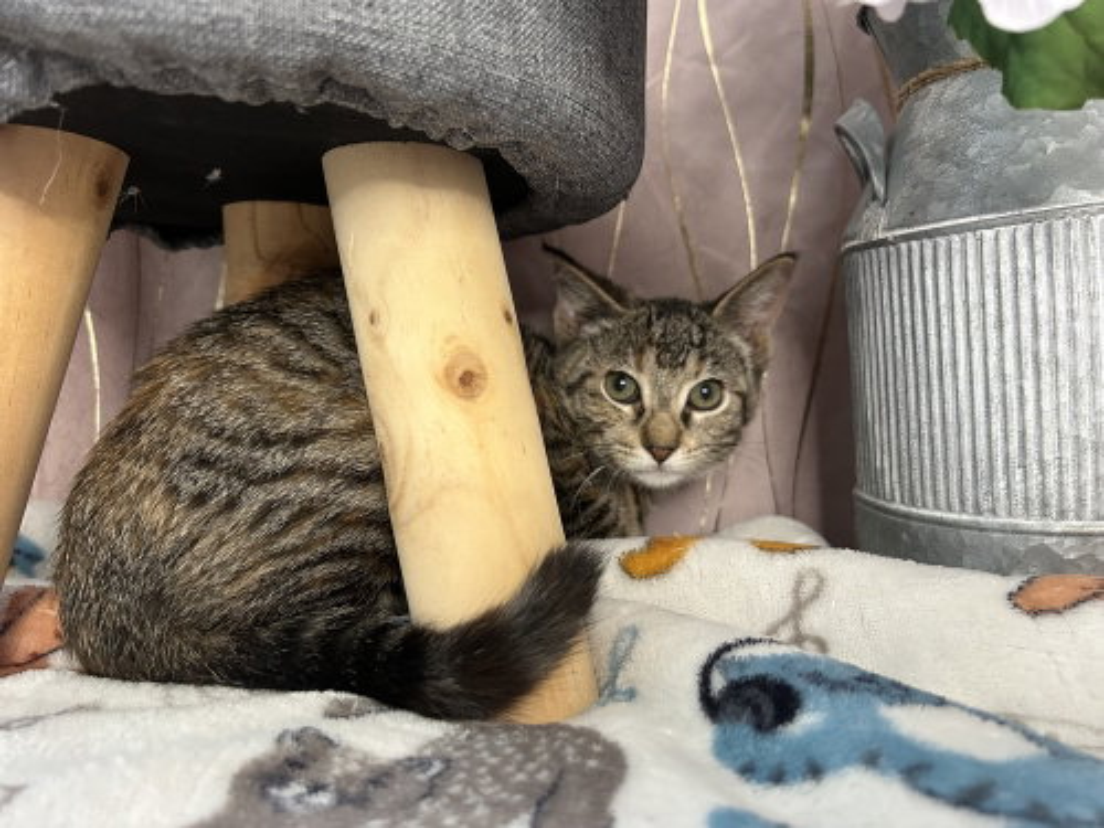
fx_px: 829
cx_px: 552
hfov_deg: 67.3
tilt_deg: -2.6
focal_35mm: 26
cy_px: 414
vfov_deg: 53.1
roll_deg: +0.0
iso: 250
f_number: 1.5
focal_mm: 5.7
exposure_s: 1/60
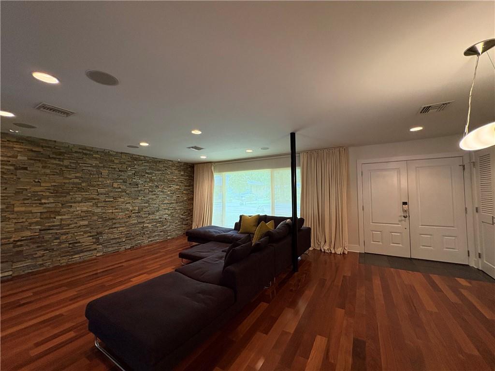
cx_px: 248
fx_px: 200
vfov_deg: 85.7
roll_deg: +0.7
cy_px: 186
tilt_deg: +2.7
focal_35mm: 14
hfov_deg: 102.1
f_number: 2.2
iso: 320
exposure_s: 1/60
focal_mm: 2.22
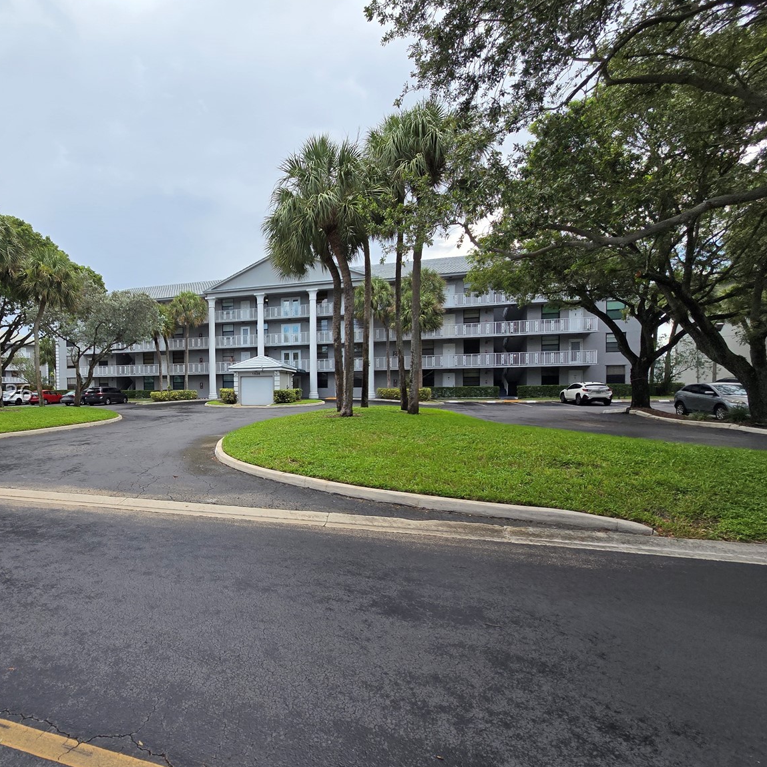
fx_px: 401
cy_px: 393
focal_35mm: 16
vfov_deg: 87.4
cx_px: 237
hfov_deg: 83.5
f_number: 2.2
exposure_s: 1/629
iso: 50
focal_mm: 2.2
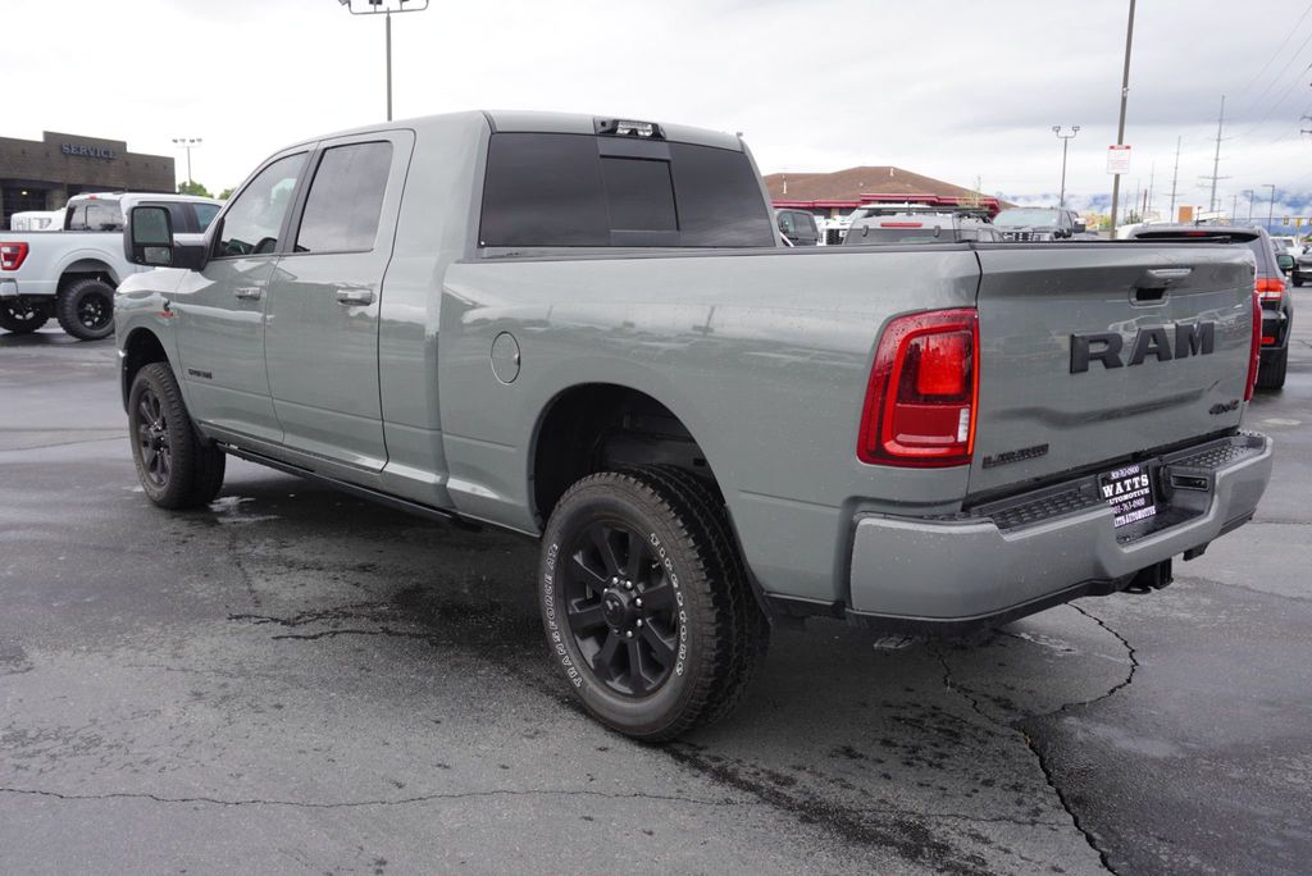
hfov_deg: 59.5
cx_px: 656
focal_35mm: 32
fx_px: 1149
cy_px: 438
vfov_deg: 41.8
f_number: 6.3
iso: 100
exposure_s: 1/100
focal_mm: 21
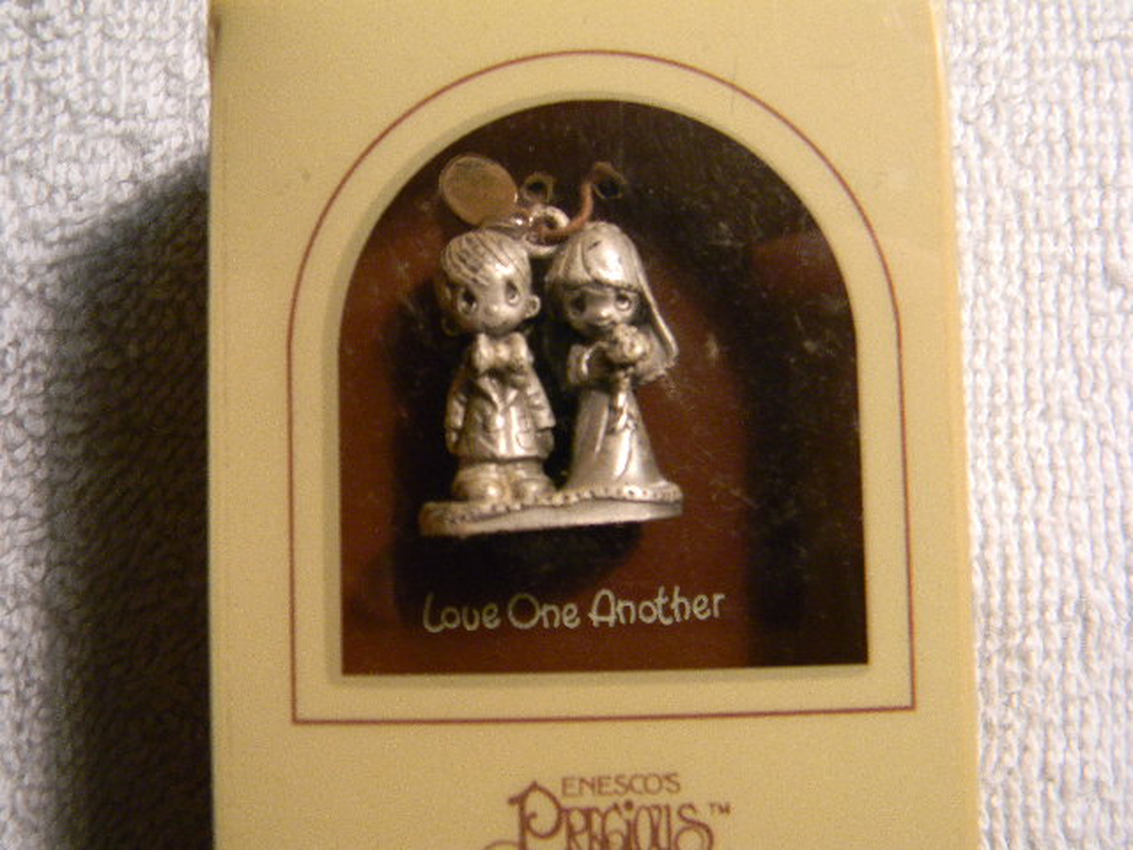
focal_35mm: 36
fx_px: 1178
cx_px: 566
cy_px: 425
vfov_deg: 39.7
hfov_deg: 51.4
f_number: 3.7
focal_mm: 6.4
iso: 234
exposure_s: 1/30
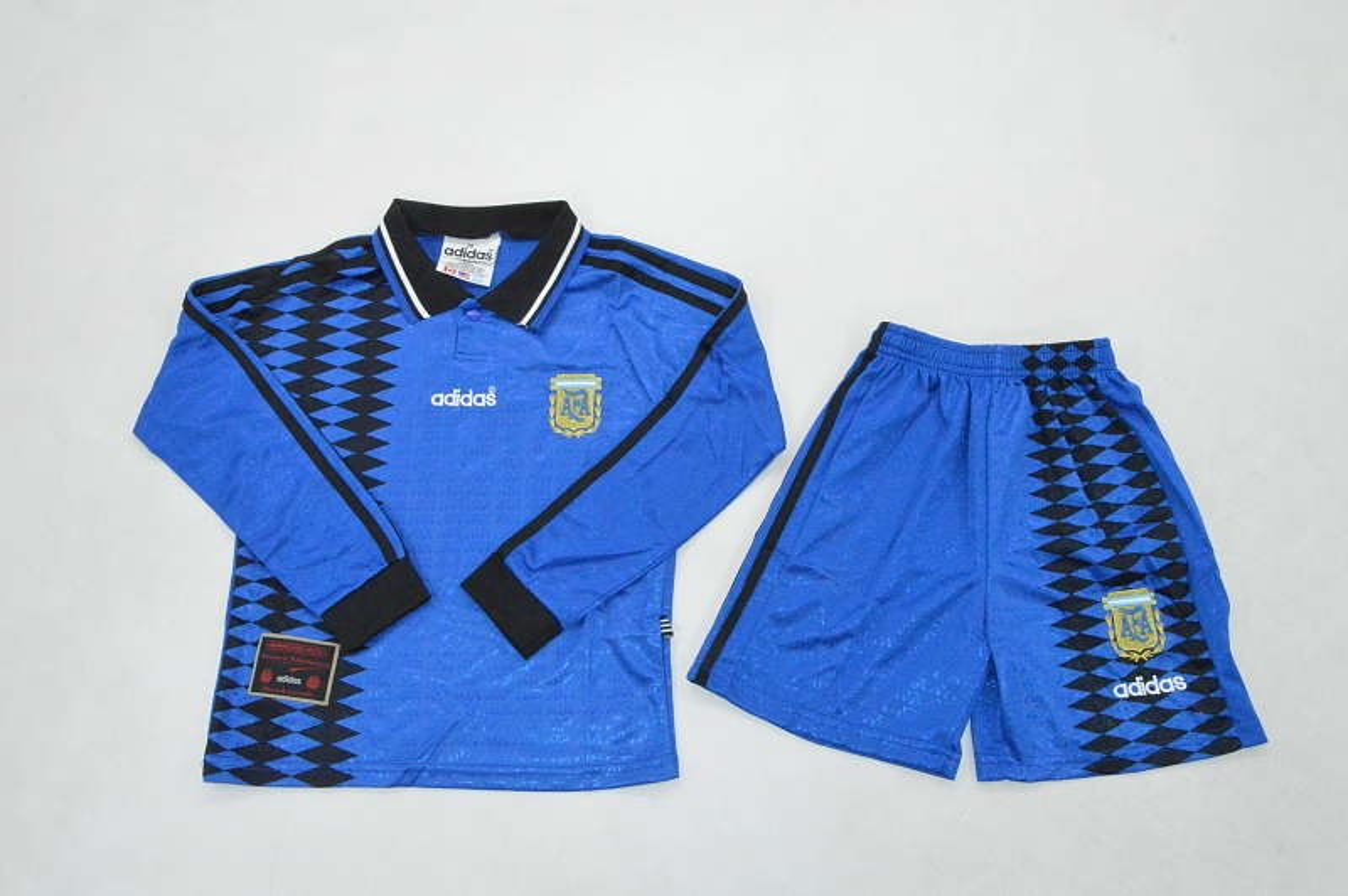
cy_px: 448
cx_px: 674
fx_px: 1347
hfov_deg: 53.2
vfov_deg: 36.8
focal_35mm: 36
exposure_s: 1/200
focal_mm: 24
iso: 6400
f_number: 20
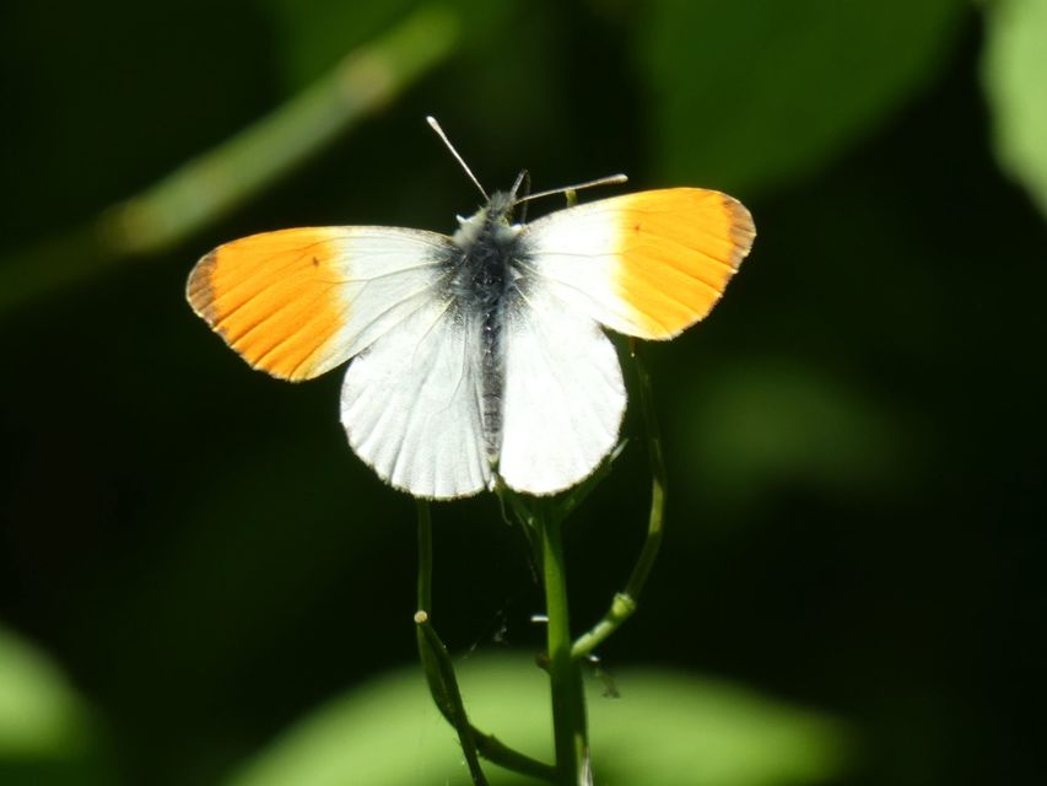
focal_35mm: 440
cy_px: 393
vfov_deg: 3.4
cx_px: 524
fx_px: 13310
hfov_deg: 4.5
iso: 80
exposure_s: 1/100
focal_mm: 78.8
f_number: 5.6
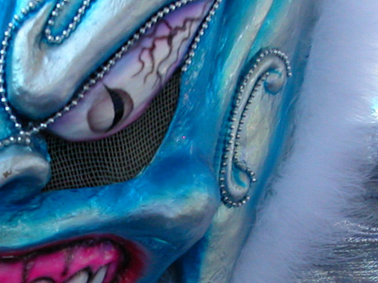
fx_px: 982
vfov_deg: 16.2
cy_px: 261
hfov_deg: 21.7
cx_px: 129
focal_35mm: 90
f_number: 2.7
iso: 100
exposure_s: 1/322
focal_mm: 5.6
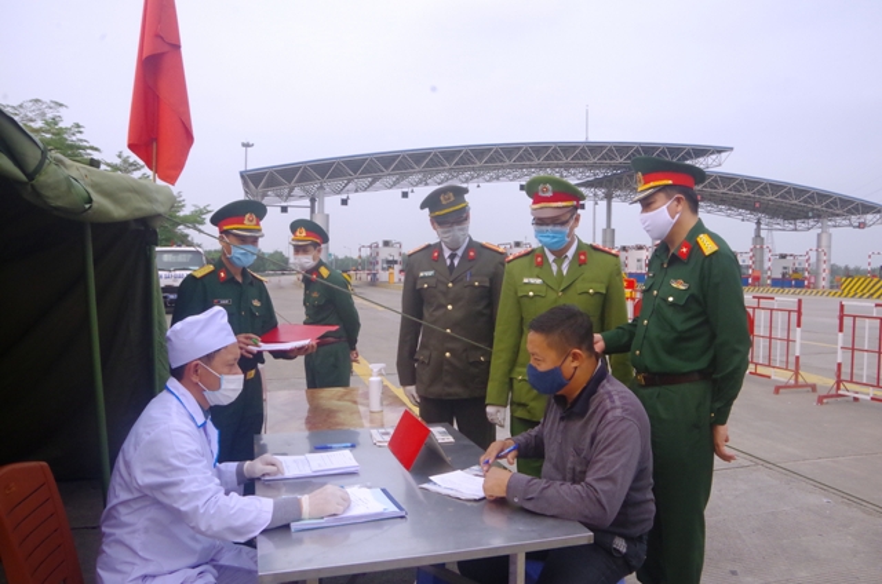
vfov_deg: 47.7
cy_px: 292
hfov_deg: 67.5
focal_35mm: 27
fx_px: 660
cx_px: 441
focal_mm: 18
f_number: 11
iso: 1600
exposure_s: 1/640
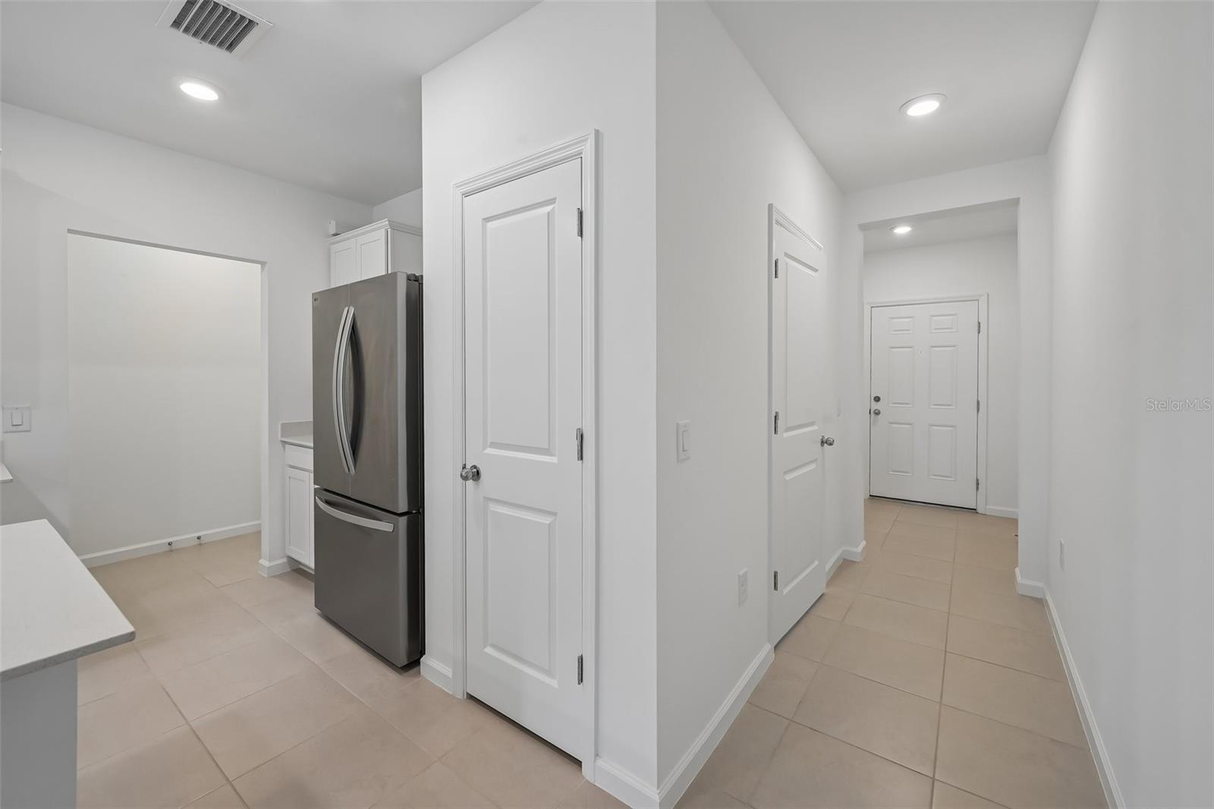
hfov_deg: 104.3
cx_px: 607
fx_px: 472
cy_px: 404
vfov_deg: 81.2
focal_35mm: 14
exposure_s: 1/30
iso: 400
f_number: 8
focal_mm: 14
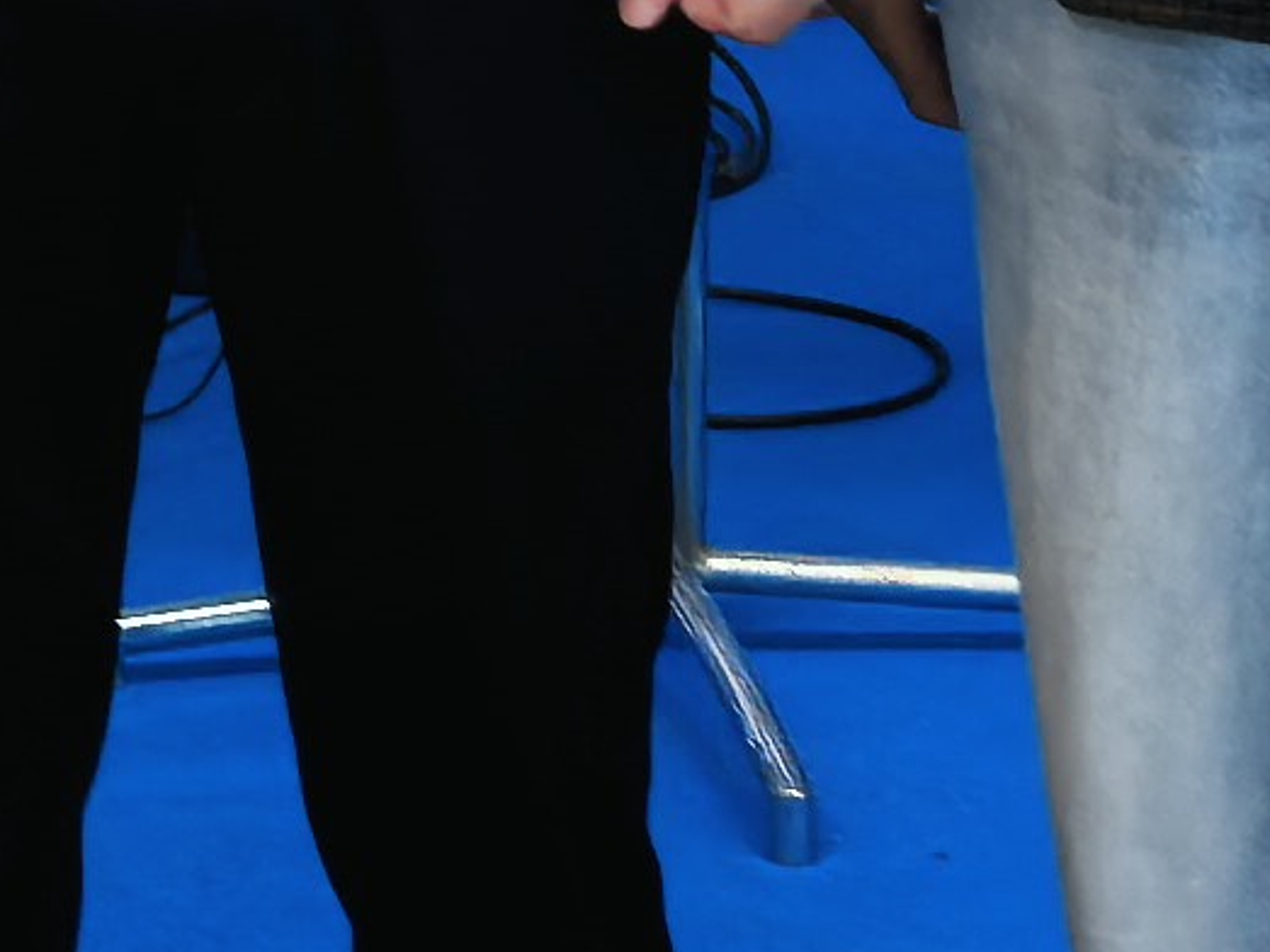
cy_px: -1518
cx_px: -561
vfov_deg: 7.3
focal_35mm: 188
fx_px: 6896
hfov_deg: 10.2
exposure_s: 1/50
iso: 200
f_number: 1.4
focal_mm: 6.98
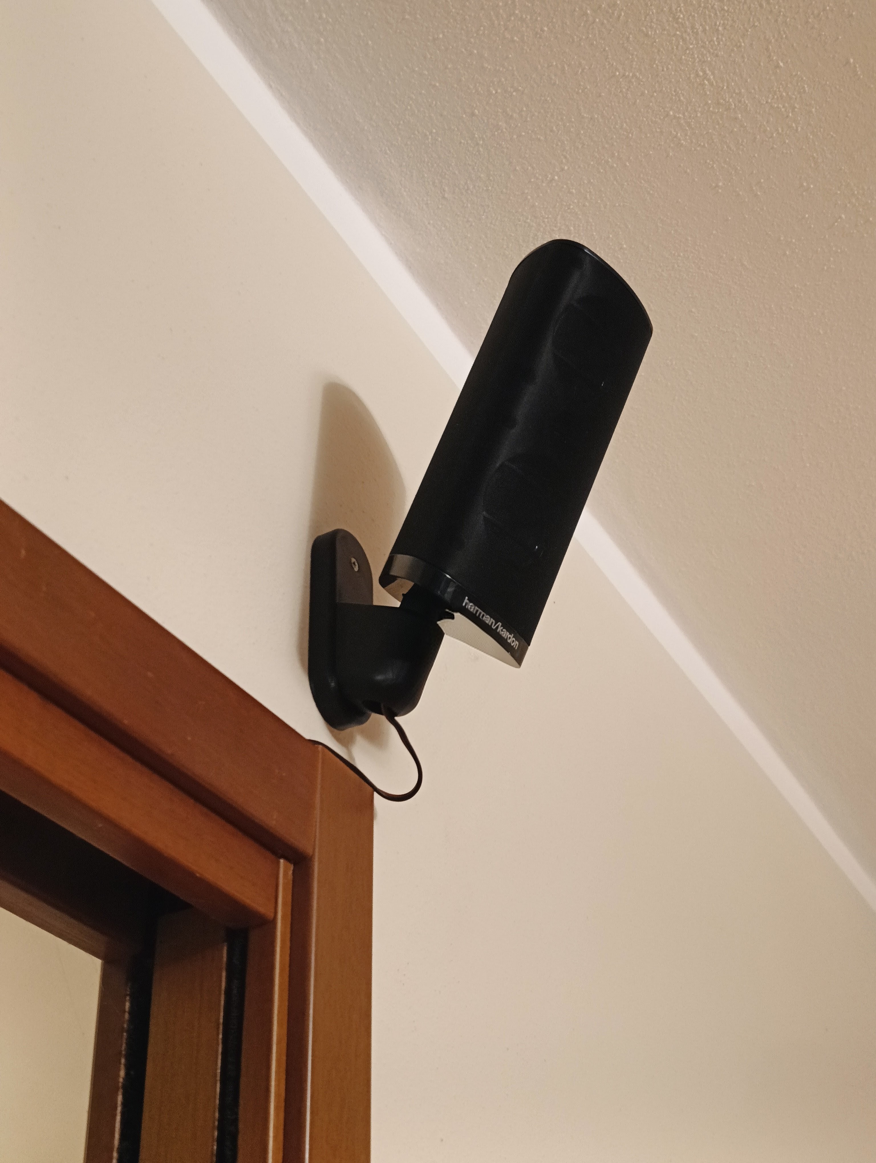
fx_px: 1548
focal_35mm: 46
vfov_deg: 41.2
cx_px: 438
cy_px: 582
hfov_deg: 31.6
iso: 2000
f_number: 1.69
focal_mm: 6.06
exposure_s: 1/30
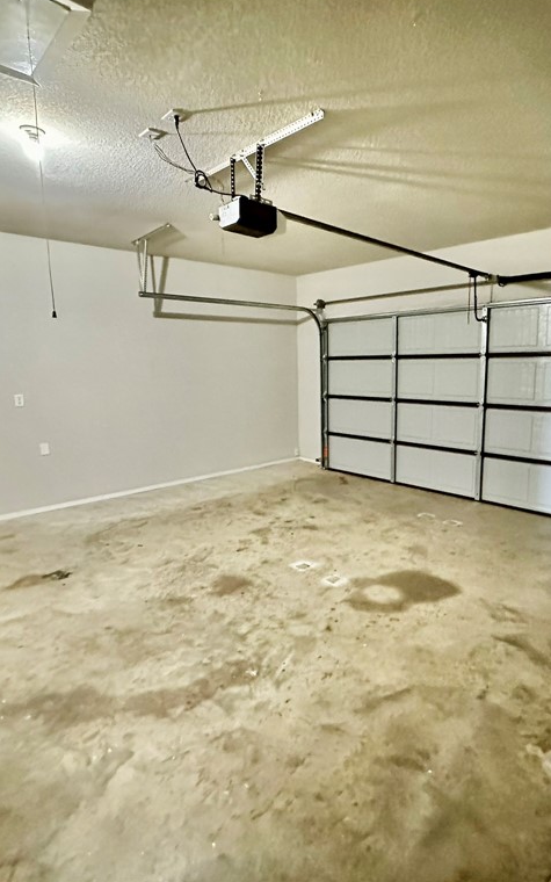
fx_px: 481
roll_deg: +0.2
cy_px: 438
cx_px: 333
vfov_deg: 85.1
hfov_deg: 59.1
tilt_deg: -8.6
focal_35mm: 20
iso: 1250
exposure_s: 1/40
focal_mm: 2.22
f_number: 2.2
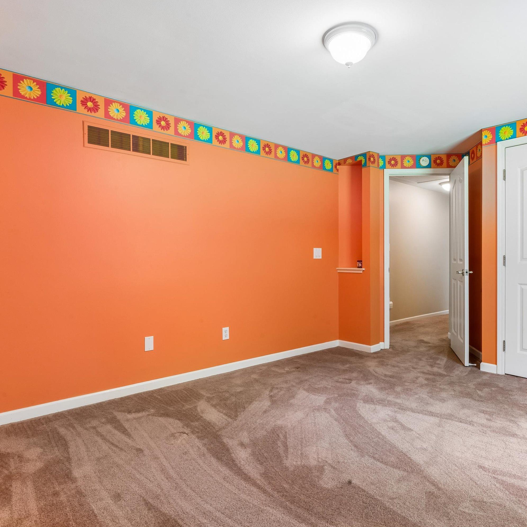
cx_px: 318
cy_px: 265
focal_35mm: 21
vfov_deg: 72.1
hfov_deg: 71.3
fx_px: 362
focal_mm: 16
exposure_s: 1.3
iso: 400
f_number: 16
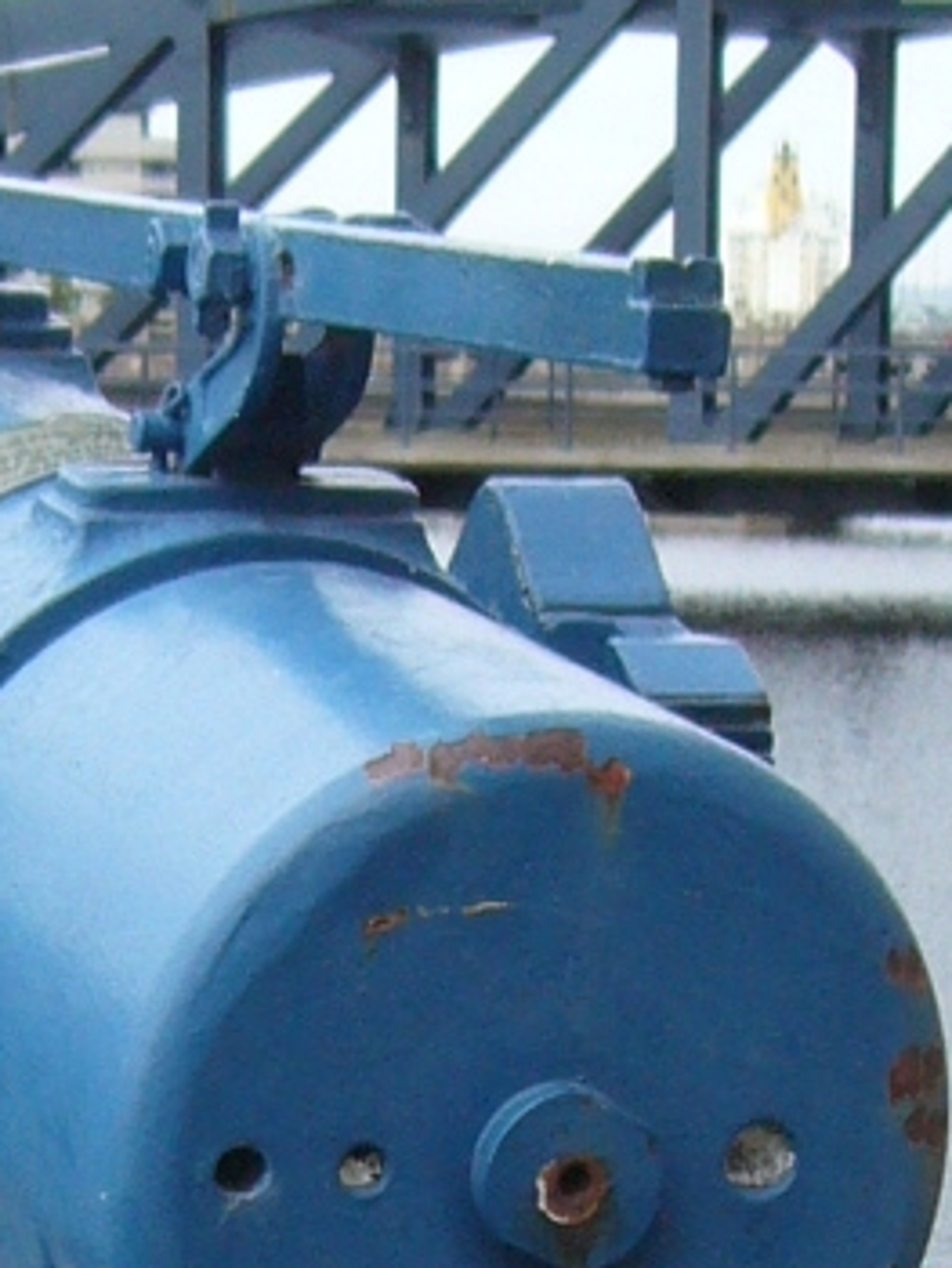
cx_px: 192
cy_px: 1612
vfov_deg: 12.0
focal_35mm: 160
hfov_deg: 9.3
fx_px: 5860
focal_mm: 5.8
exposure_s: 1/400
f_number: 2.8
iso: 100
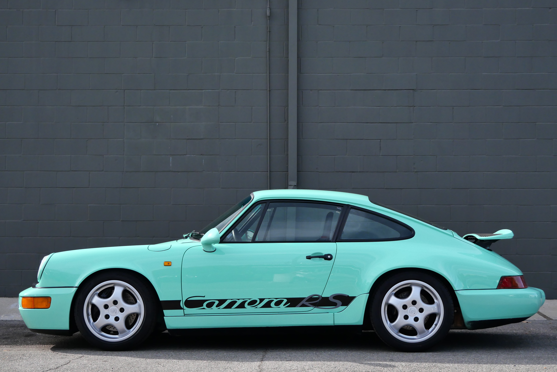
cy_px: 186
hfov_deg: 32.4
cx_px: 278
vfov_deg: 21.9
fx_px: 959
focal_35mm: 62
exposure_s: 1/400
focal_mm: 30
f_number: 4.9
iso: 640
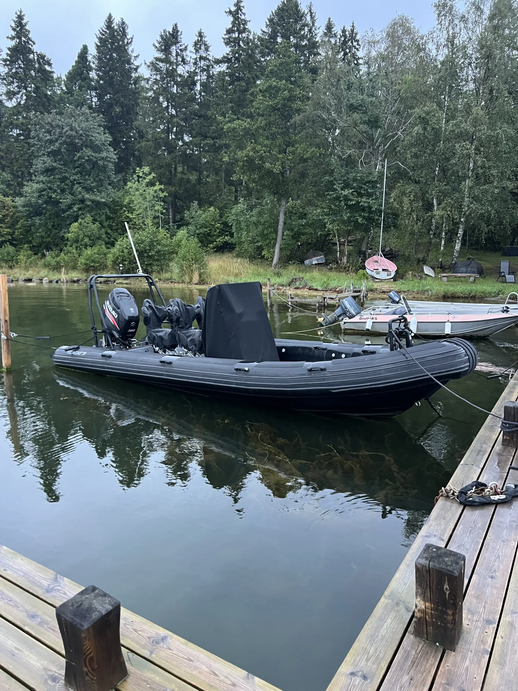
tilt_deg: -11.1
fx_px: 519
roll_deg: +0.4
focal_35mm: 26
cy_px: 346
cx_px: 259
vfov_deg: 67.3
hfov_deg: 53.1
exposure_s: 1/60
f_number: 1.5
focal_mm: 5.7
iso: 500
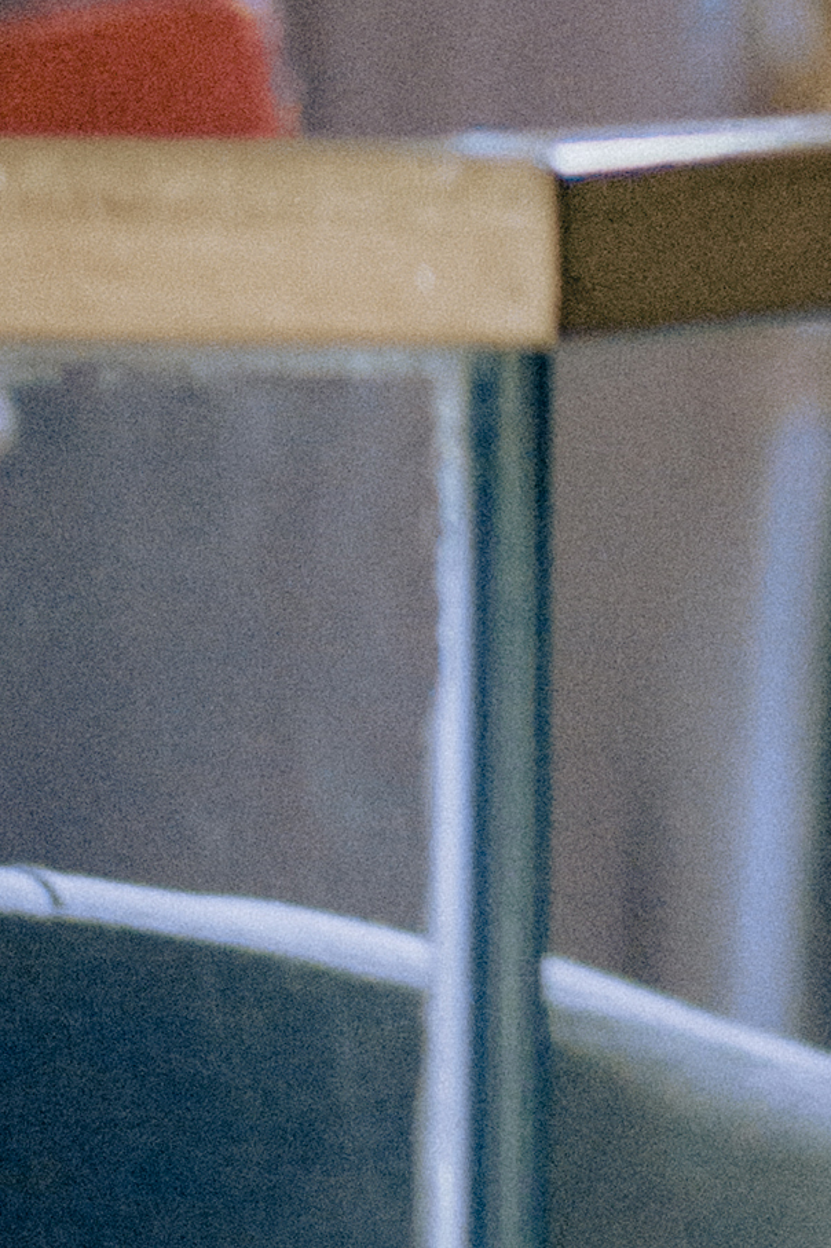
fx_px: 12612
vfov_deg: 5.6
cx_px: 2533
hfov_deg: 3.7
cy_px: -245
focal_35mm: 364
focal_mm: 55
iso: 1250
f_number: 1.8
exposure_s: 1/200
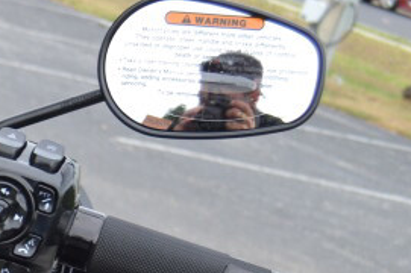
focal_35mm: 173
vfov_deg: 7.7
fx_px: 1973
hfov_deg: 10.7
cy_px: 504
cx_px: -447
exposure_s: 1/125
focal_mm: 26
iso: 250
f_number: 5.6
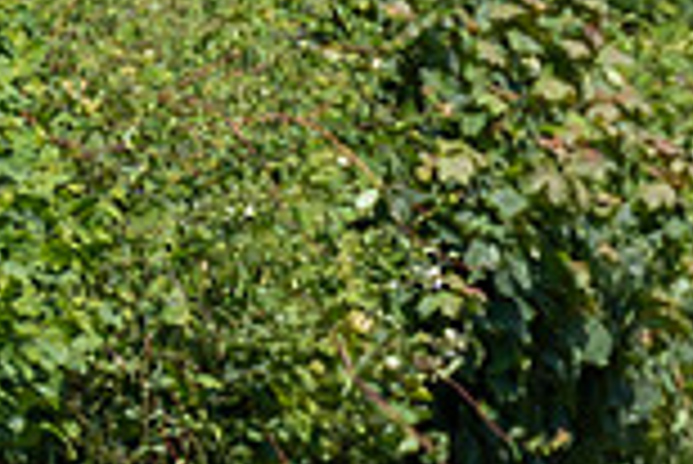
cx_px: 994
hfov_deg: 1.0
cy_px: 786
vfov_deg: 0.7
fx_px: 40636
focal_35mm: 2109
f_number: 5
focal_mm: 200
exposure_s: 1/1000
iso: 250
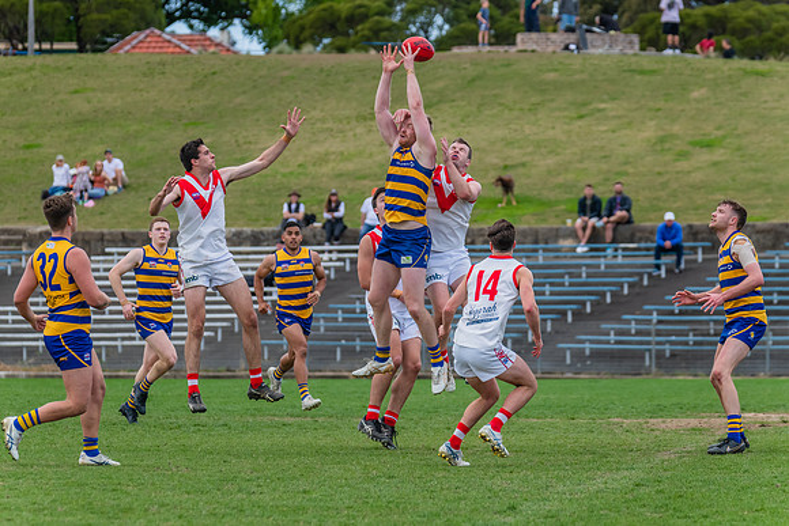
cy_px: 249
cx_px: 384
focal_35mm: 282
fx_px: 6190
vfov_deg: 4.9
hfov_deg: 7.3
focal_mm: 250
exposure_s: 1/1600
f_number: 5.6
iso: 800
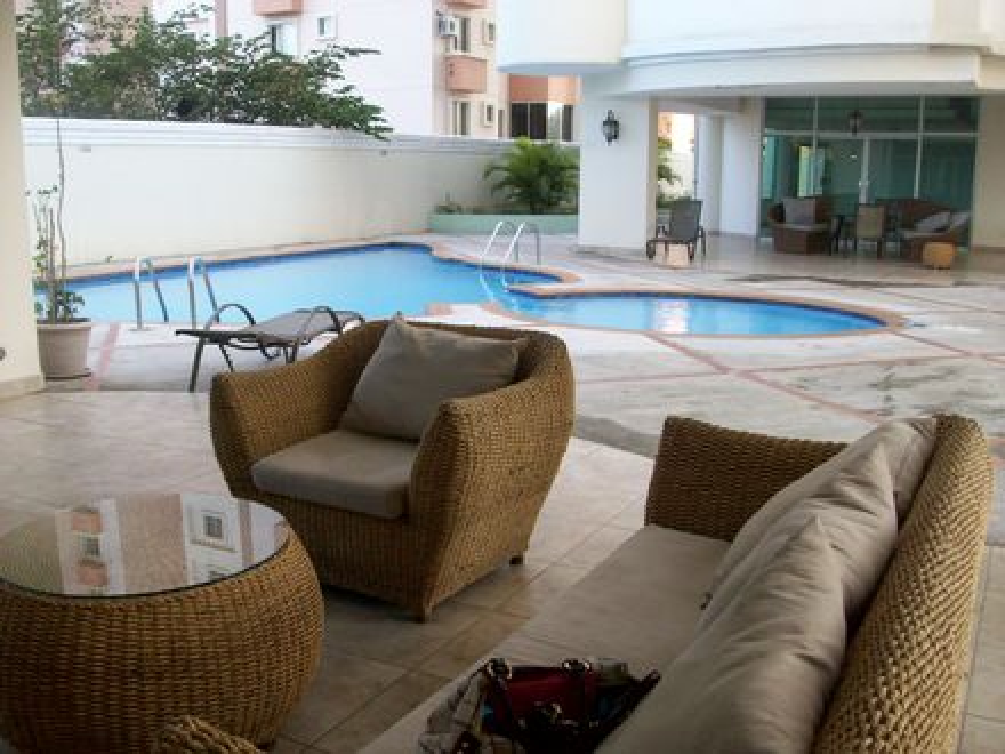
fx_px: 987
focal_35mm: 34
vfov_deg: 41.8
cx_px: 502
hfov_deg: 54.0
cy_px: 377
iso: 158
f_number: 2.8
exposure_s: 1/128
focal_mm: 5.7
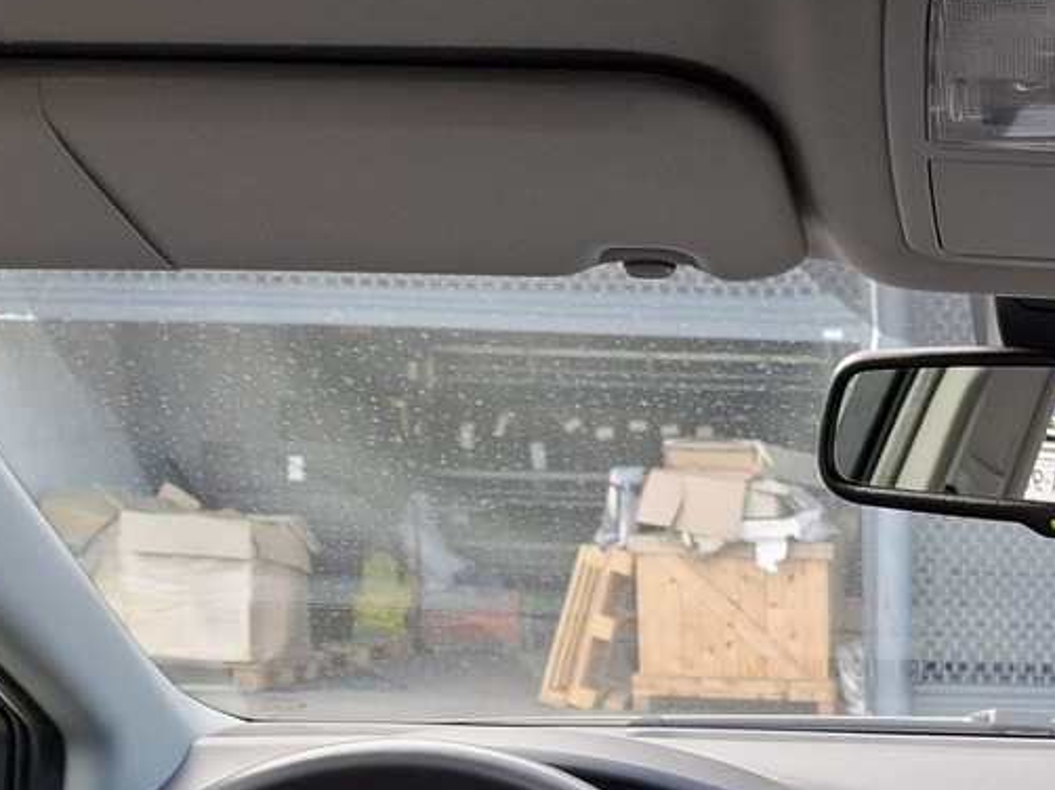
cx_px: 1047
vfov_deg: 20.5
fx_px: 2011
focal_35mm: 66
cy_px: 1004
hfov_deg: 27.7
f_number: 1.8
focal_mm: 5.54
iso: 50
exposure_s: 1/112
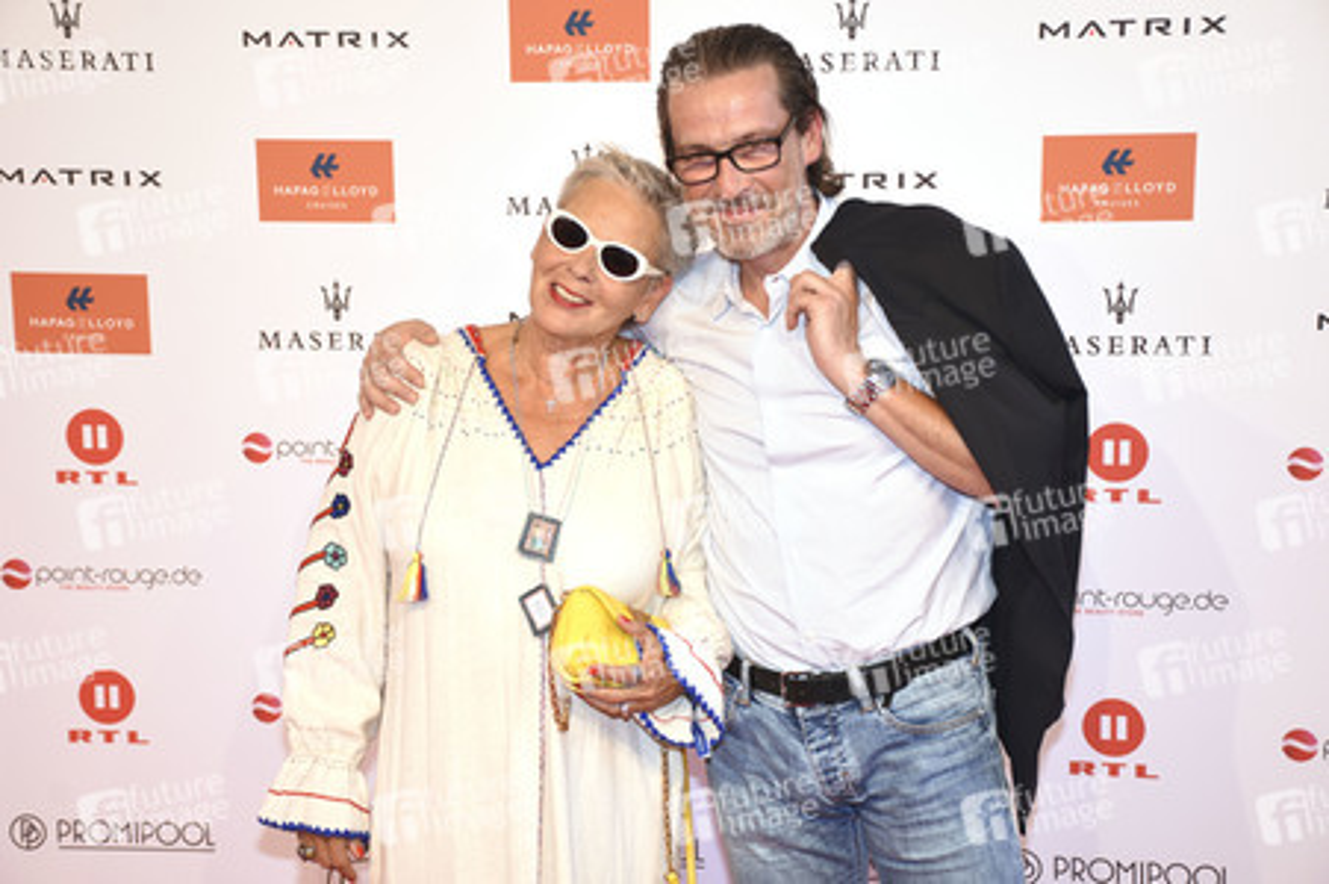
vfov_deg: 18.2
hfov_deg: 27.0
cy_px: 442
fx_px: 2767
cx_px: 664
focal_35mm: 75
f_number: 5.6
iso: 400
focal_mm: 50
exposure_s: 1/160
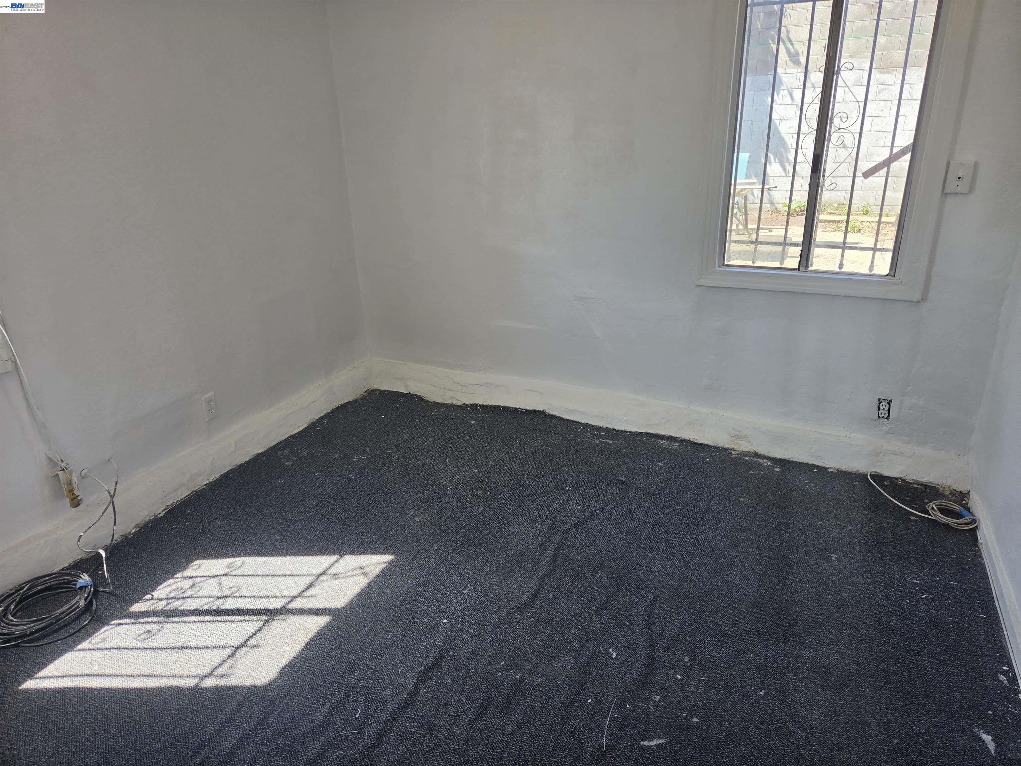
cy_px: 383
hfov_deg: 73.9
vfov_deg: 58.9
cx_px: 510
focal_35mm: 23
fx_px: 678
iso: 80
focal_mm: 5.4
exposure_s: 1/643
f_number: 1.8
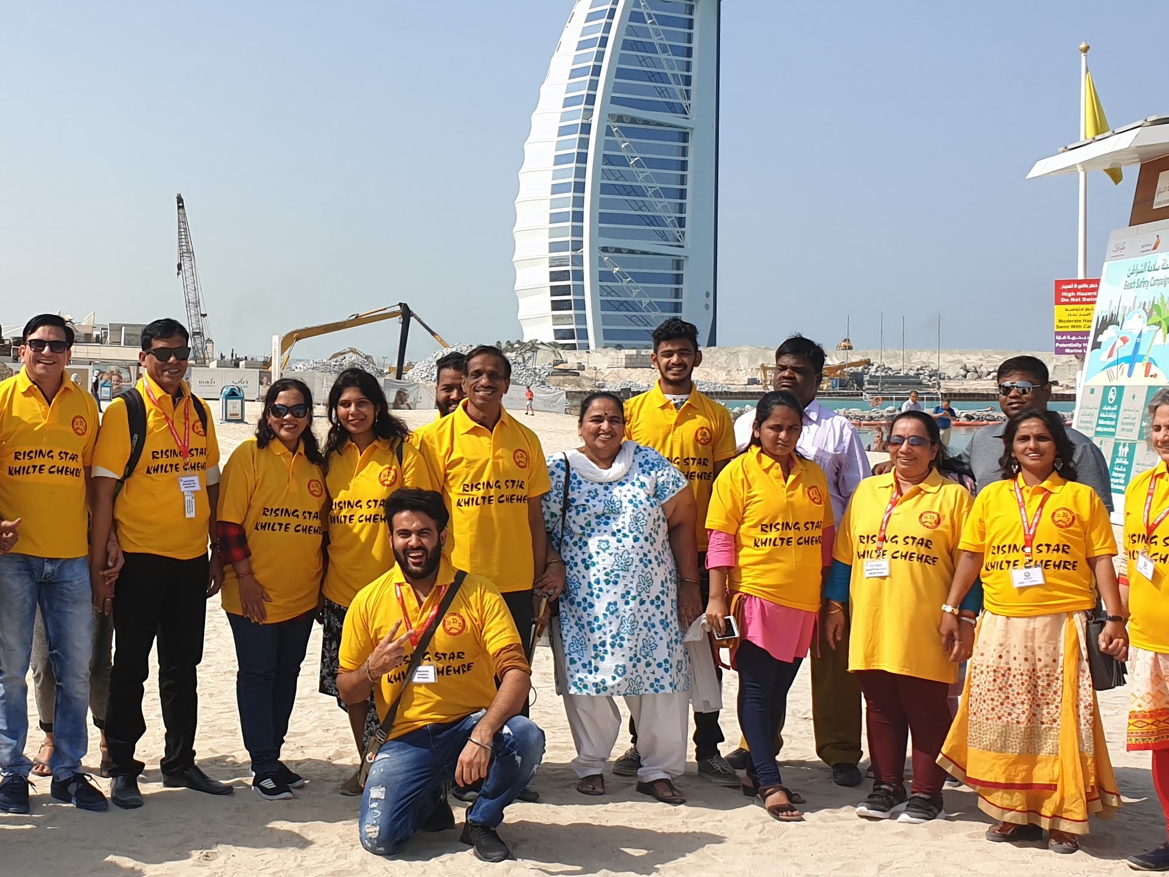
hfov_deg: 34.7
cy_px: 363
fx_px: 1790
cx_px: 181
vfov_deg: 27.5
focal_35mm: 53
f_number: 2.4
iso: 50
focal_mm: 4.3
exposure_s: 1/1996
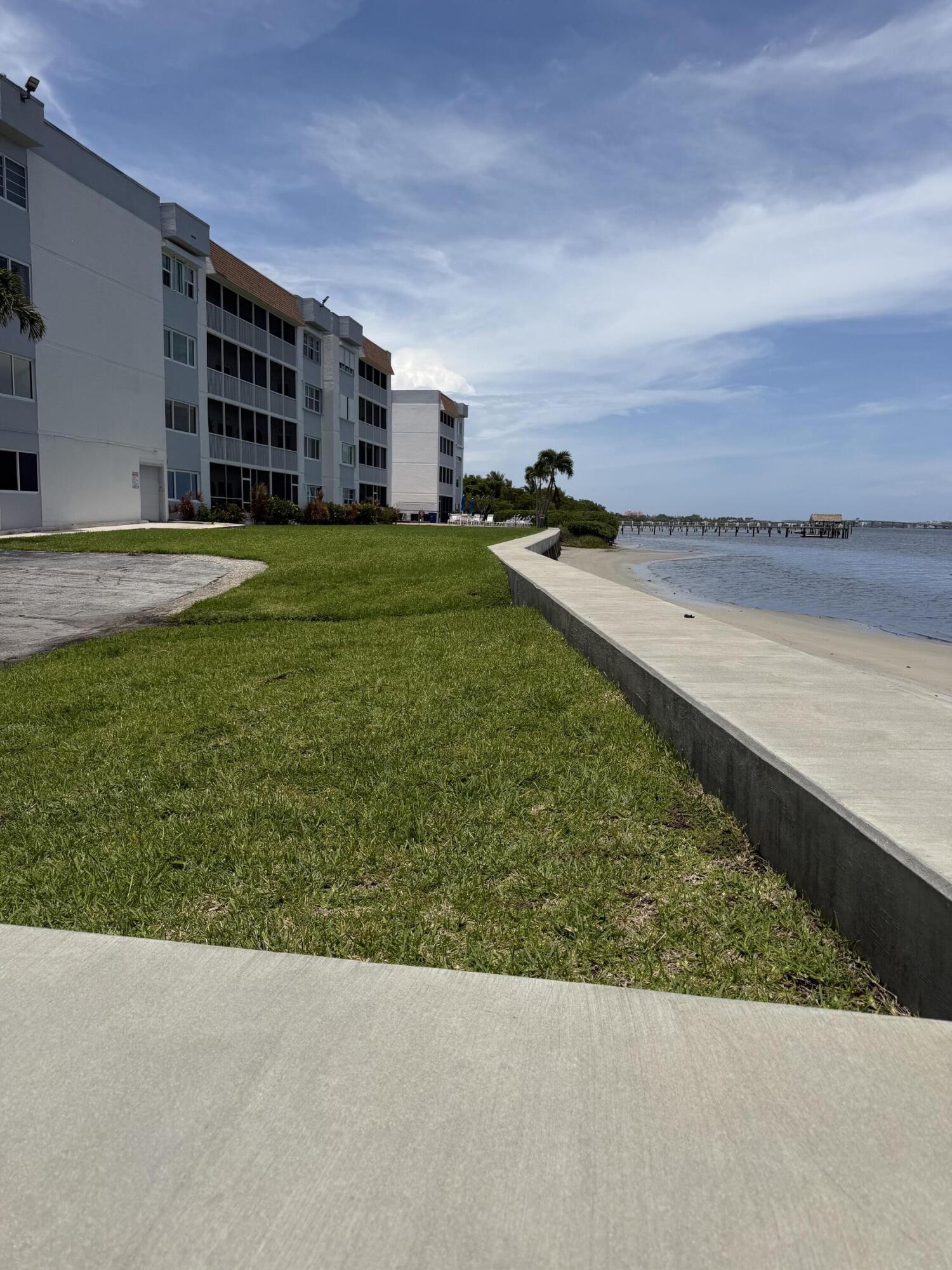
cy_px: 635
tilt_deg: -9.1
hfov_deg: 56.8
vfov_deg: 71.6
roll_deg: -0.6
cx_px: 476
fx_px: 880
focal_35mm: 24
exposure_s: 1/9091
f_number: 1.78
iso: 80
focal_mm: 6.76
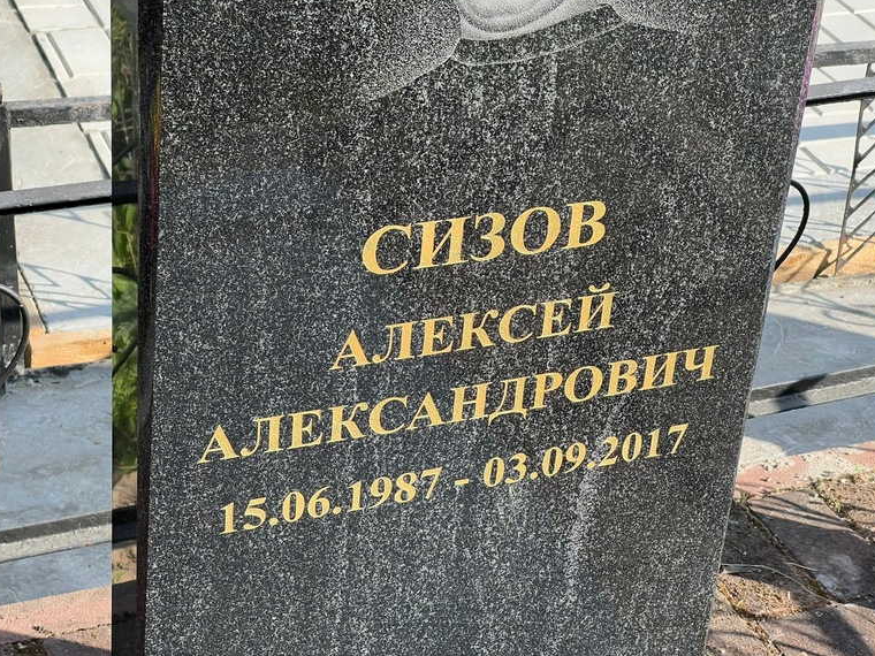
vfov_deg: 18.2
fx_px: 2047
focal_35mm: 81
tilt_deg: -32.0
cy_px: 340
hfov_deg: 24.1
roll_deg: +0.0
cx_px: 431
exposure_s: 1/256
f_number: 2.8
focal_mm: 9
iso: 32
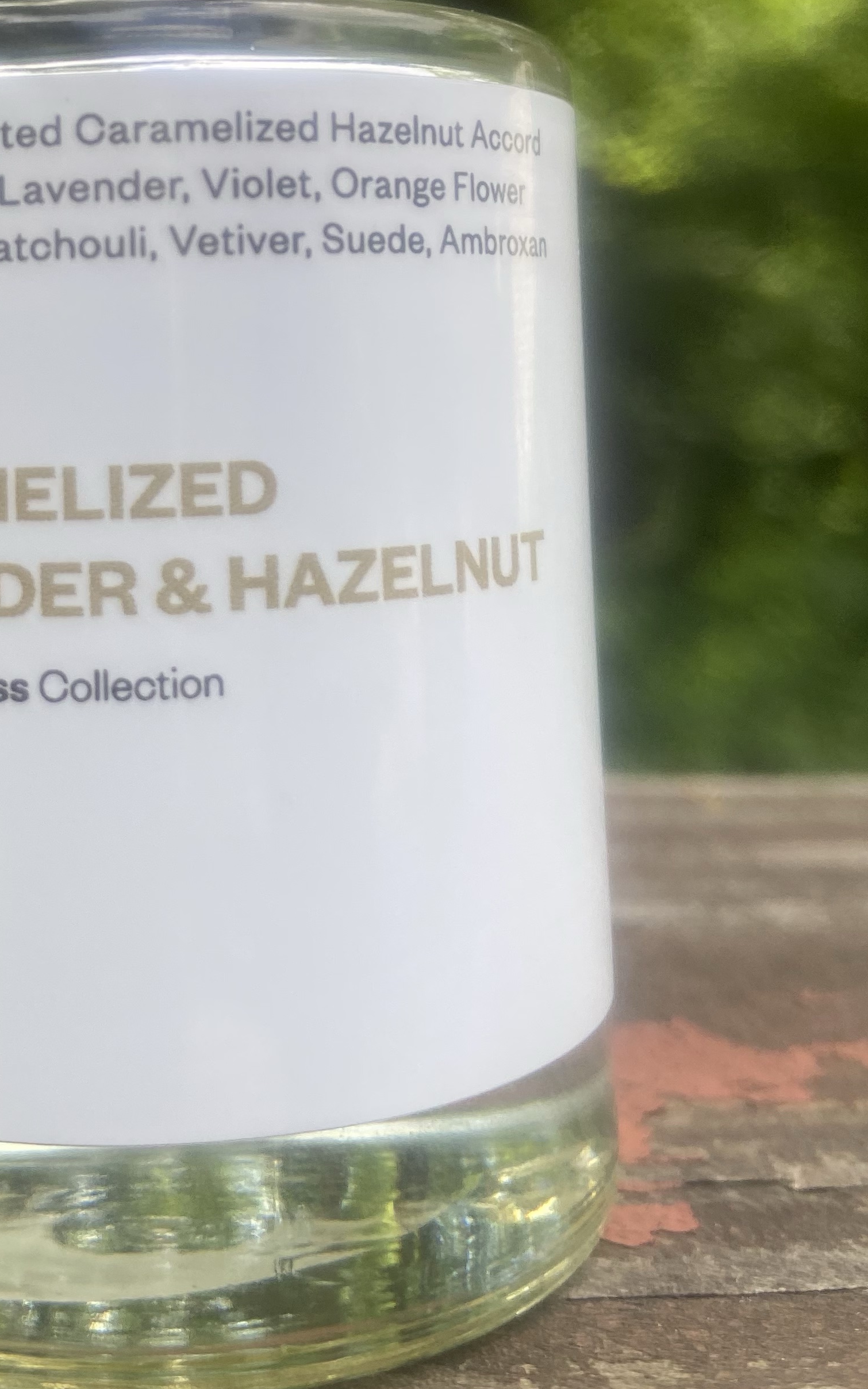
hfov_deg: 27.2
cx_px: 127
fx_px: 1741
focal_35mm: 46
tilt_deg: +1.1
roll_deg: +3.1
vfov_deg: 42.1
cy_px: 338
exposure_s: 1/573
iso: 32
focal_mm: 4.25
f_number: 1.8
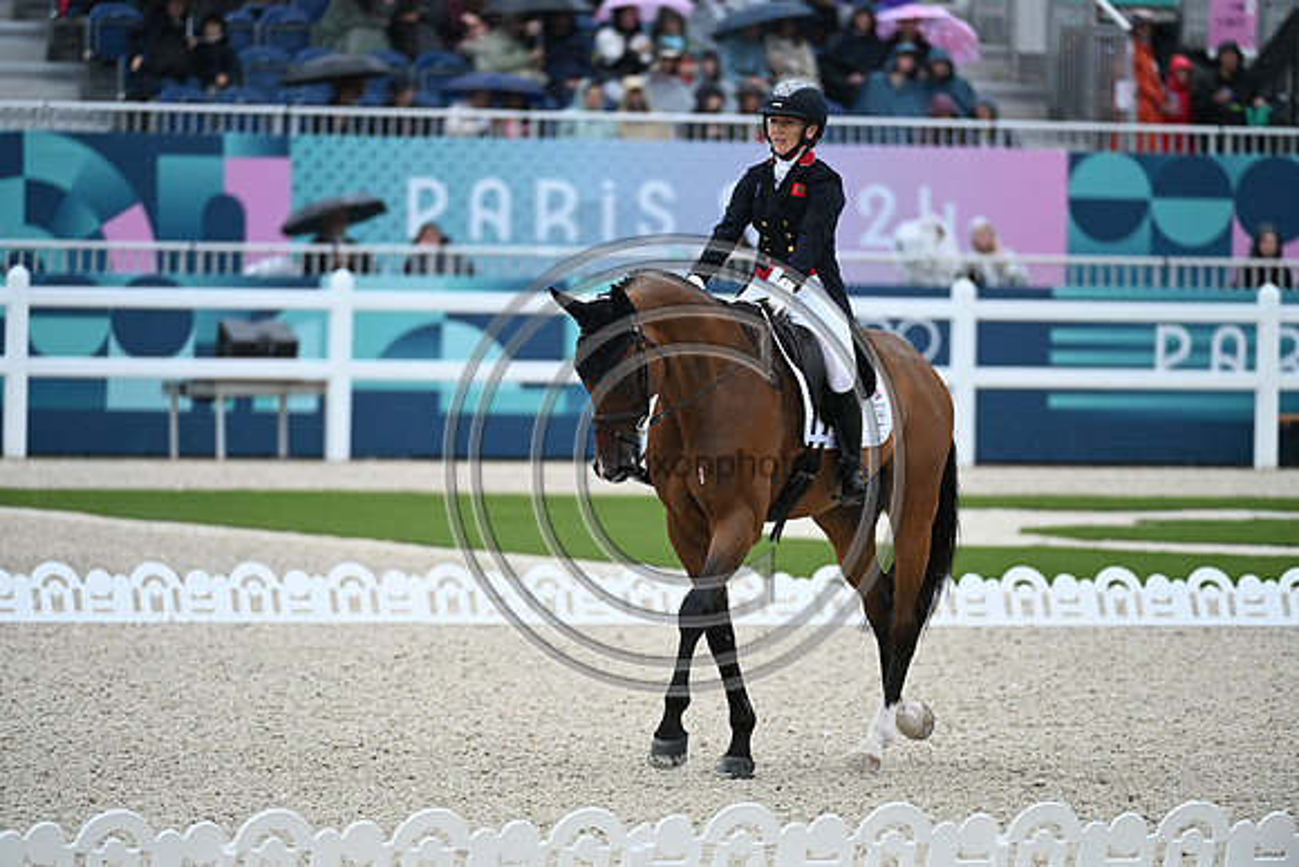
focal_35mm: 340
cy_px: 434
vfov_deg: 4.0
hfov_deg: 6.1
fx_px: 12271
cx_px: 650
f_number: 4.5
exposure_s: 1/1250
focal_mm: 340
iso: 500
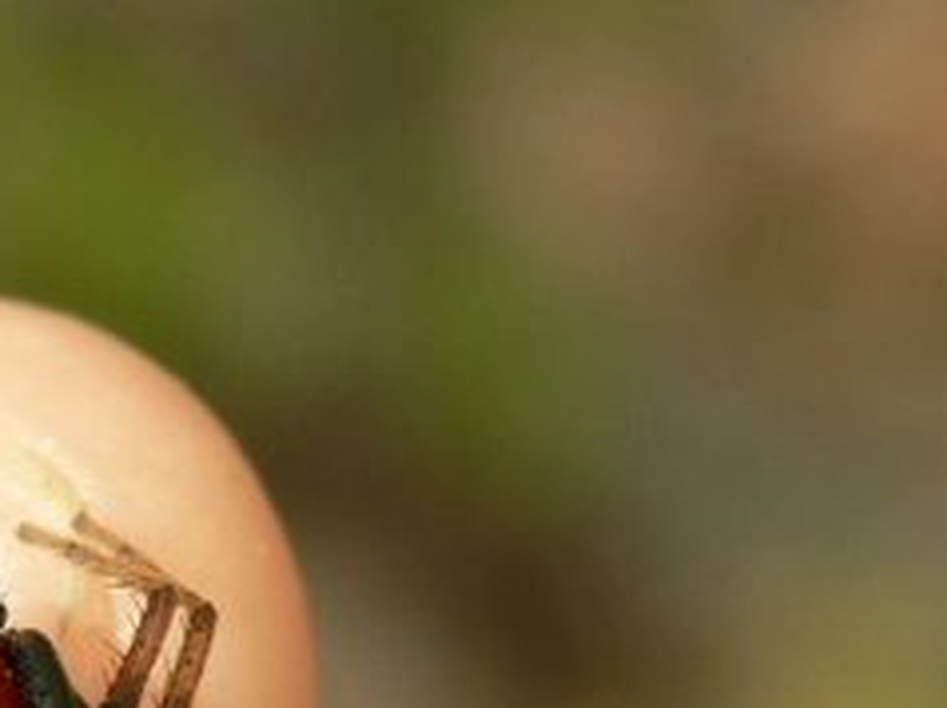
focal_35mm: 264
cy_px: 692
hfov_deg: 7.5
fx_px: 7215
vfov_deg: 5.6
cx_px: 179
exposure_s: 1/250
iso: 80
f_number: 4
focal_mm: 16.3
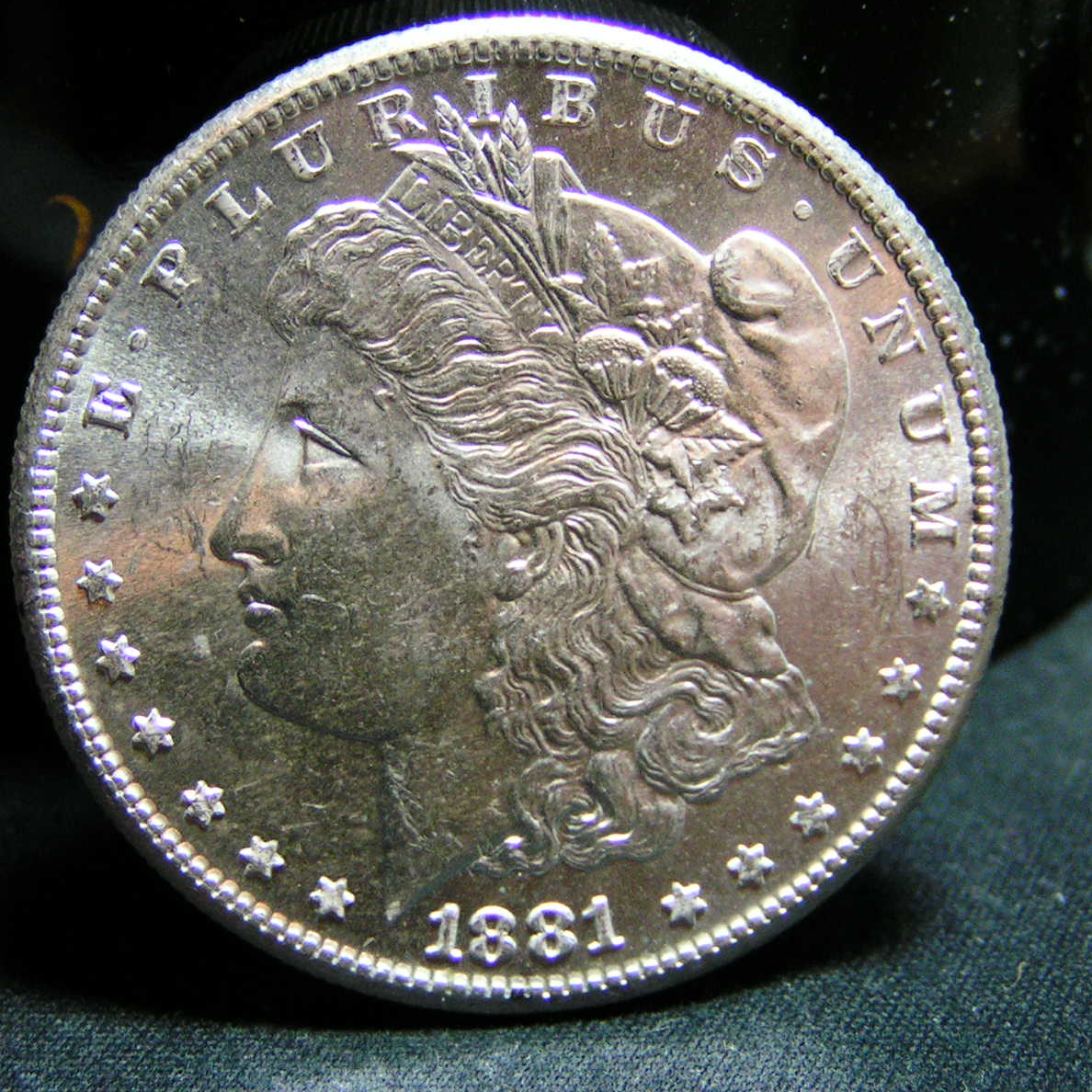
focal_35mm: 75
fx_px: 2677
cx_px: 529
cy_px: 547
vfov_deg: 23.1
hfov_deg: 23.1
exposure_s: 1/50
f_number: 3.2
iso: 200
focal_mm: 9.7
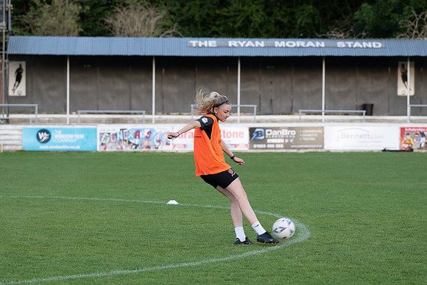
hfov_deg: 14.6
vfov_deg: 9.7
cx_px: 214
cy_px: 142
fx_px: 1671
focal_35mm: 141
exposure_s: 1/640
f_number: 3.2
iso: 1000
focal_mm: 94
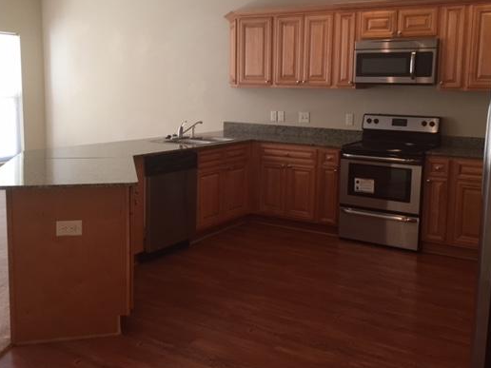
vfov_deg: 39.5
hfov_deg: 51.3
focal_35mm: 36
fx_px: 511
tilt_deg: -6.8
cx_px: 265
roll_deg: -0.8
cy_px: 149
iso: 50
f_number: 2.2
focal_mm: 4.15
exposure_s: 1/30
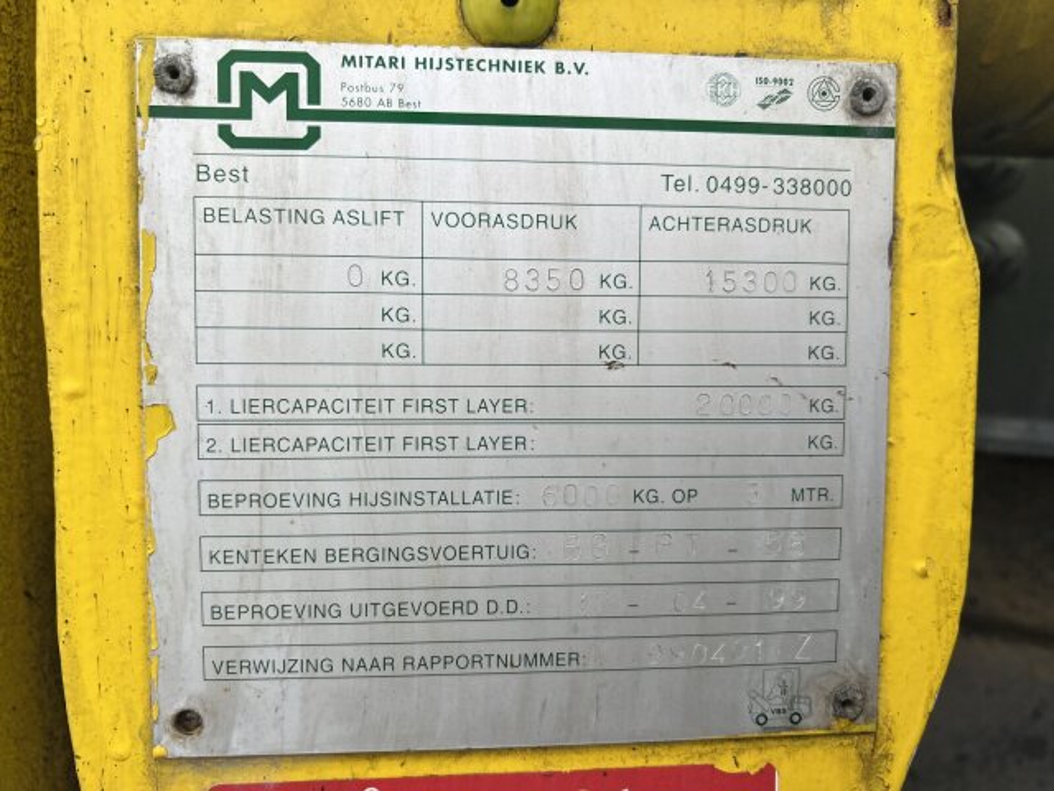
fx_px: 792
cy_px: 396
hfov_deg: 67.3
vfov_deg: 53.1
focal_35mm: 26
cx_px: 527
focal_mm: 5.7
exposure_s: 1/866
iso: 50
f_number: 1.5
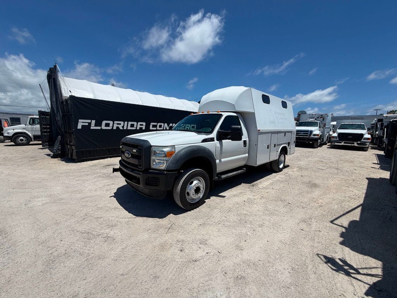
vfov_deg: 85.7
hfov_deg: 102.1
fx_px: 161
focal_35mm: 14
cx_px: 198
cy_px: 149
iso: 20
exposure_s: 1/1901
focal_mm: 2.22
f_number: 2.2
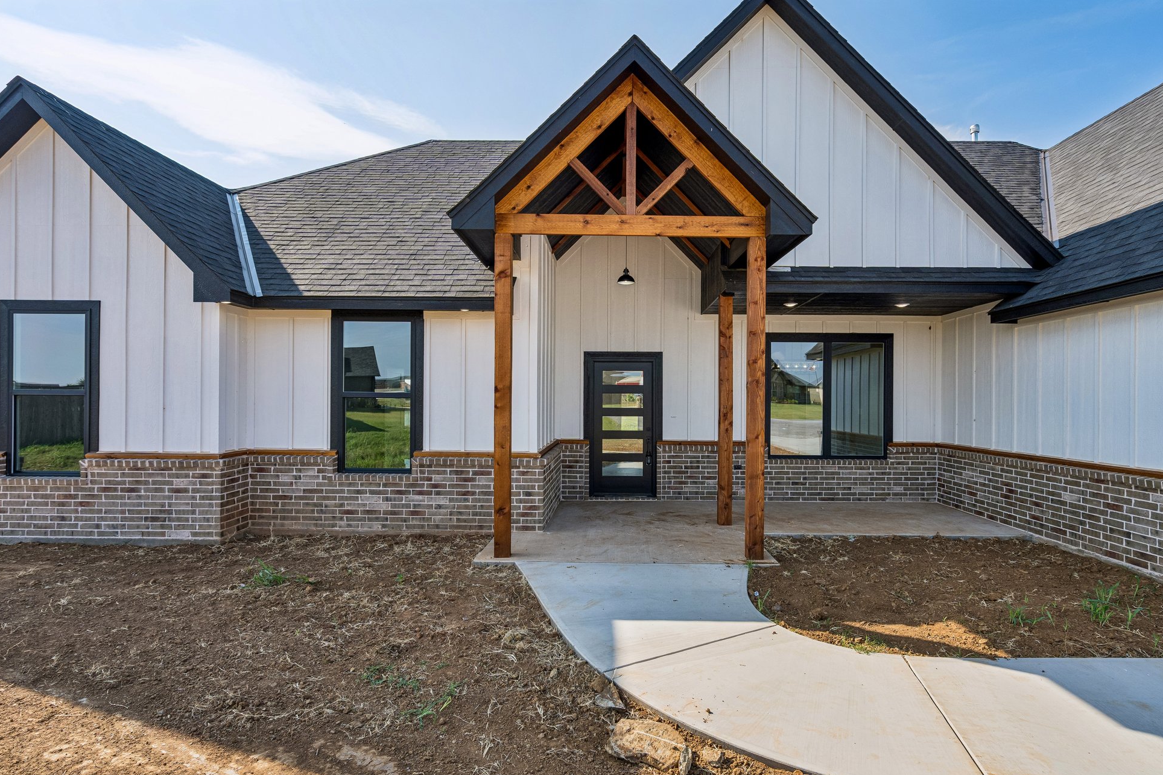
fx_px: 549
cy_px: 402
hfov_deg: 93.2
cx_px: 615
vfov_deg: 70.4
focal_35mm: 17
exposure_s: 1/320
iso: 200
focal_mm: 16
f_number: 8
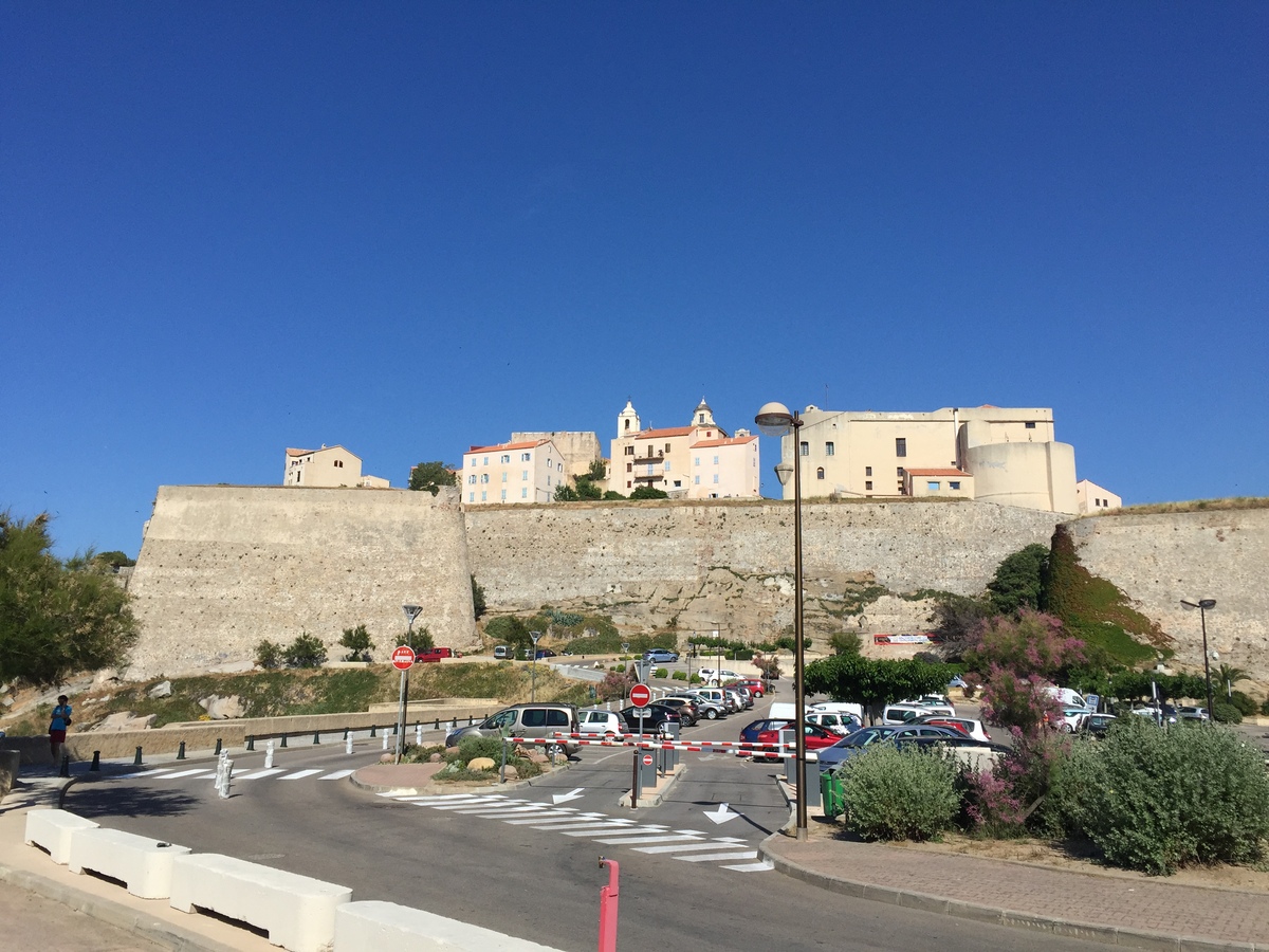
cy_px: 476
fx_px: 1063
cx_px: 634
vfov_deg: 48.2
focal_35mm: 29
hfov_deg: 61.7
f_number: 2.2
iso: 32
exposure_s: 1/3968
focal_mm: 4.15
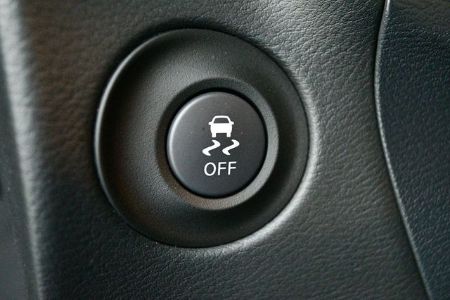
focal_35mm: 57
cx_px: 225
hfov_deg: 35.1
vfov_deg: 23.8
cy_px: 150
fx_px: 712
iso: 12800
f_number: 5
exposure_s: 1/30
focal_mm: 38
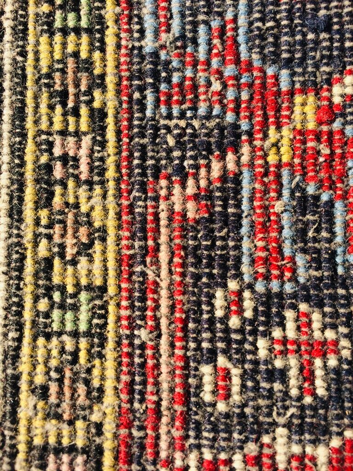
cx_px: 176
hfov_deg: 48.2
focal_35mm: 29
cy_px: 236
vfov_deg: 61.7
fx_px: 394
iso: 32
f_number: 2.2
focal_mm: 4.15
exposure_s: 1/954
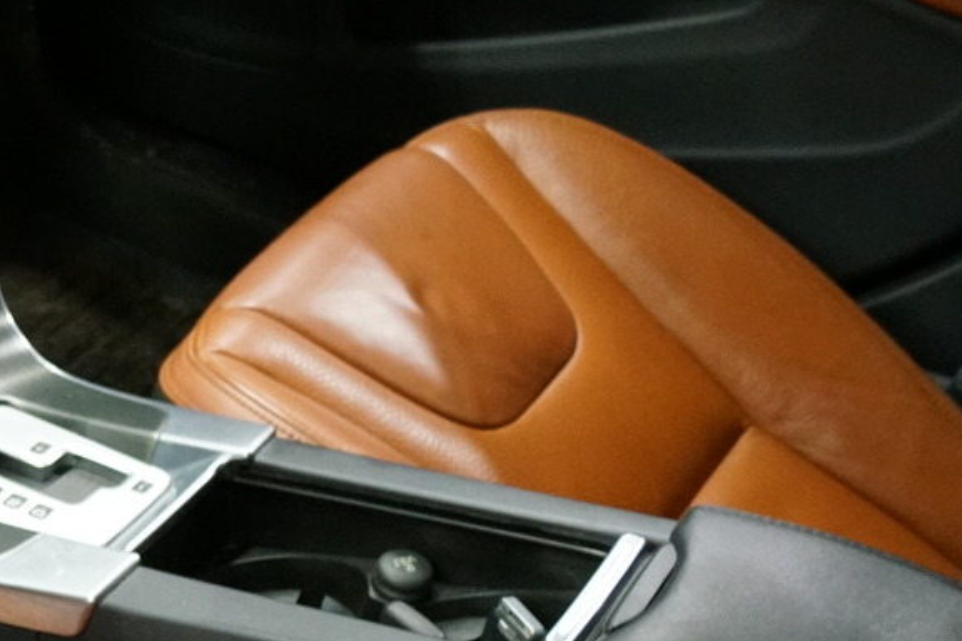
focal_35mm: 76
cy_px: 376
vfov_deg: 17.9
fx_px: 2031
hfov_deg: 24.7
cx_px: -119
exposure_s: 1/30
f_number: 3.5
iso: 3200
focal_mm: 18
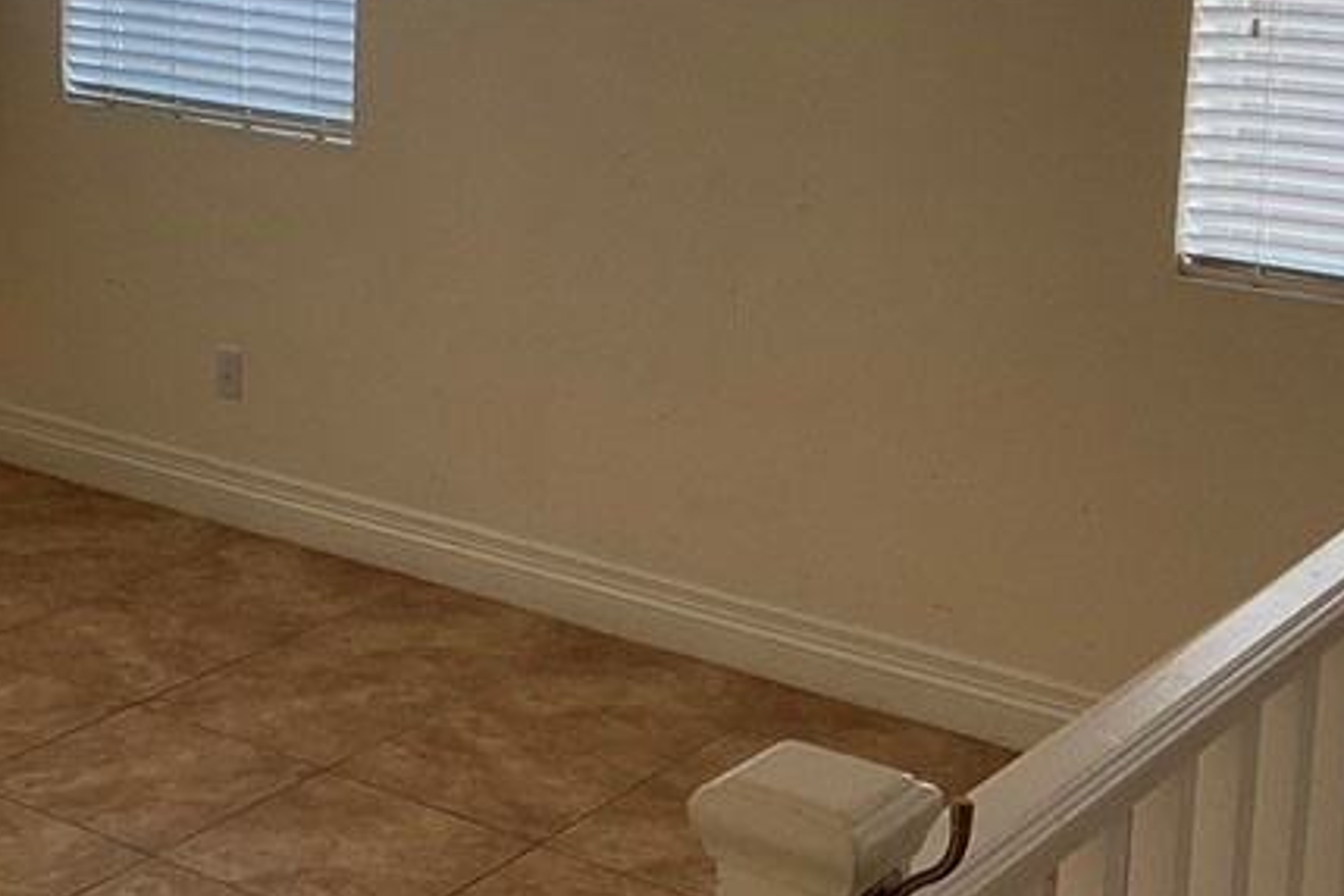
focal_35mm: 72
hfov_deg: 27.6
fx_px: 2688
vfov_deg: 18.7
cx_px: 301
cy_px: 154
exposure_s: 1/122
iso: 50
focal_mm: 3
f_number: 1.8
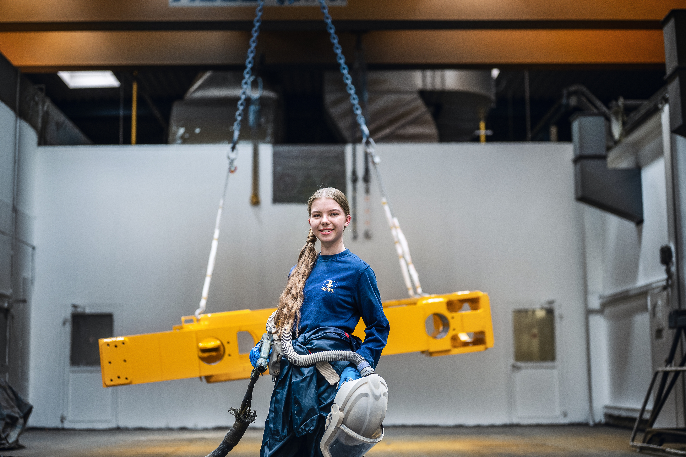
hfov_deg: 39.6
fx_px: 953
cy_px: 228
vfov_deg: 27.0
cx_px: 343
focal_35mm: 50
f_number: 1.8
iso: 250
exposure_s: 1/320
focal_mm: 50
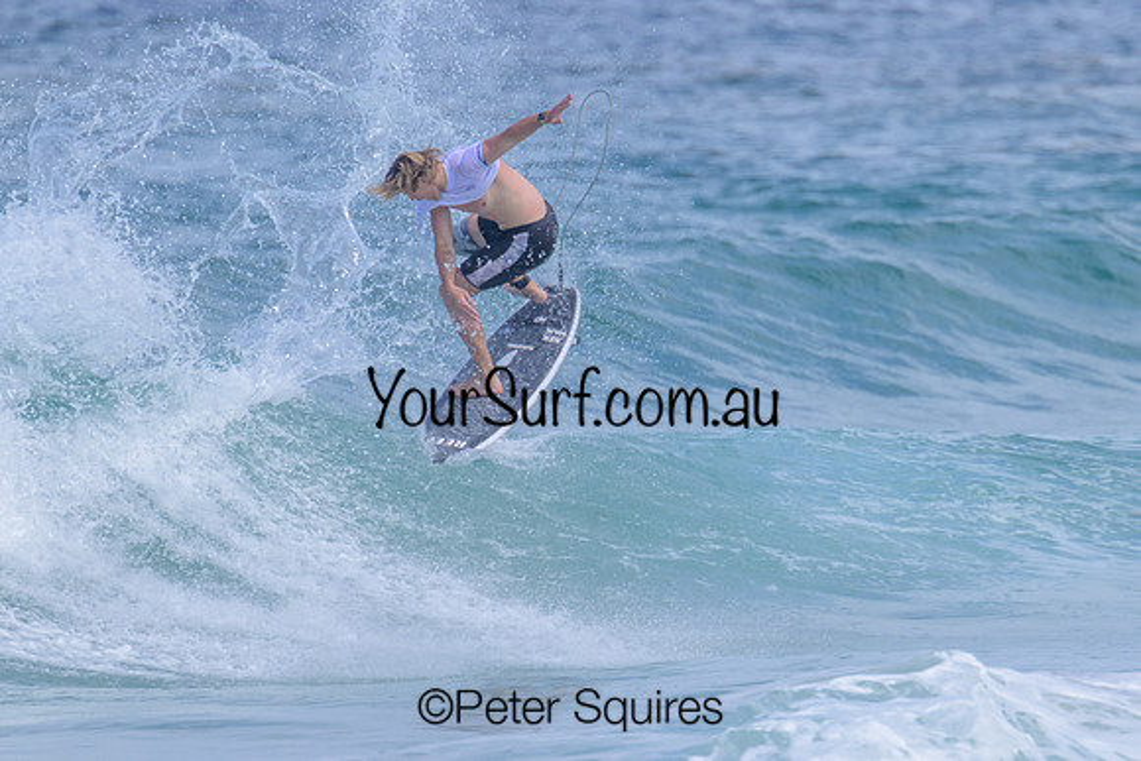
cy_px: 445
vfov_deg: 1.3
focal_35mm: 1081
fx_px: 34255
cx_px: 771
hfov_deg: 1.9
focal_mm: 800
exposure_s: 1/2000
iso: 800
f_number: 11
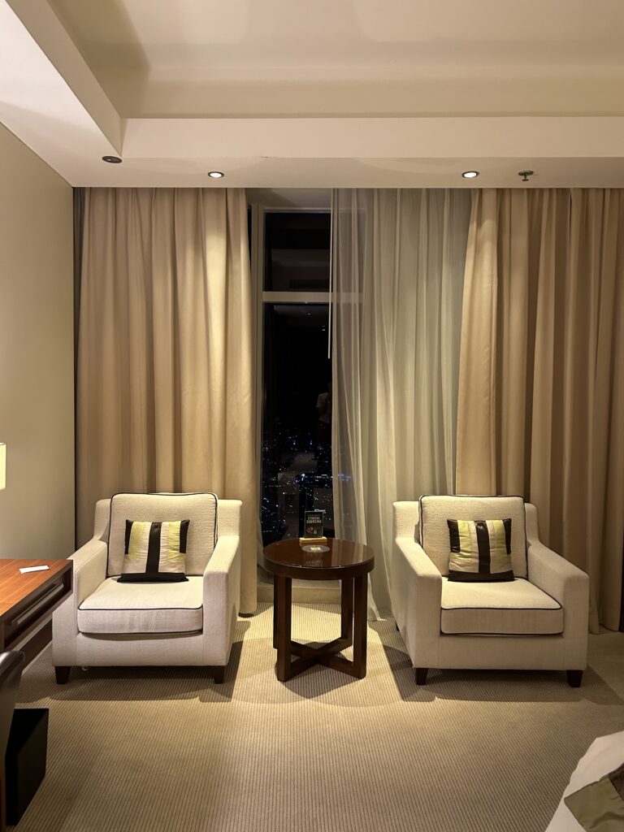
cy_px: 416
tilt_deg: -2.9
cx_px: 312
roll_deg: -1.7
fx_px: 625
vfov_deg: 67.3
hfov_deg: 53.1
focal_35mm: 26
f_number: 1.5
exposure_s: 1/50
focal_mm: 5.7
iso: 250
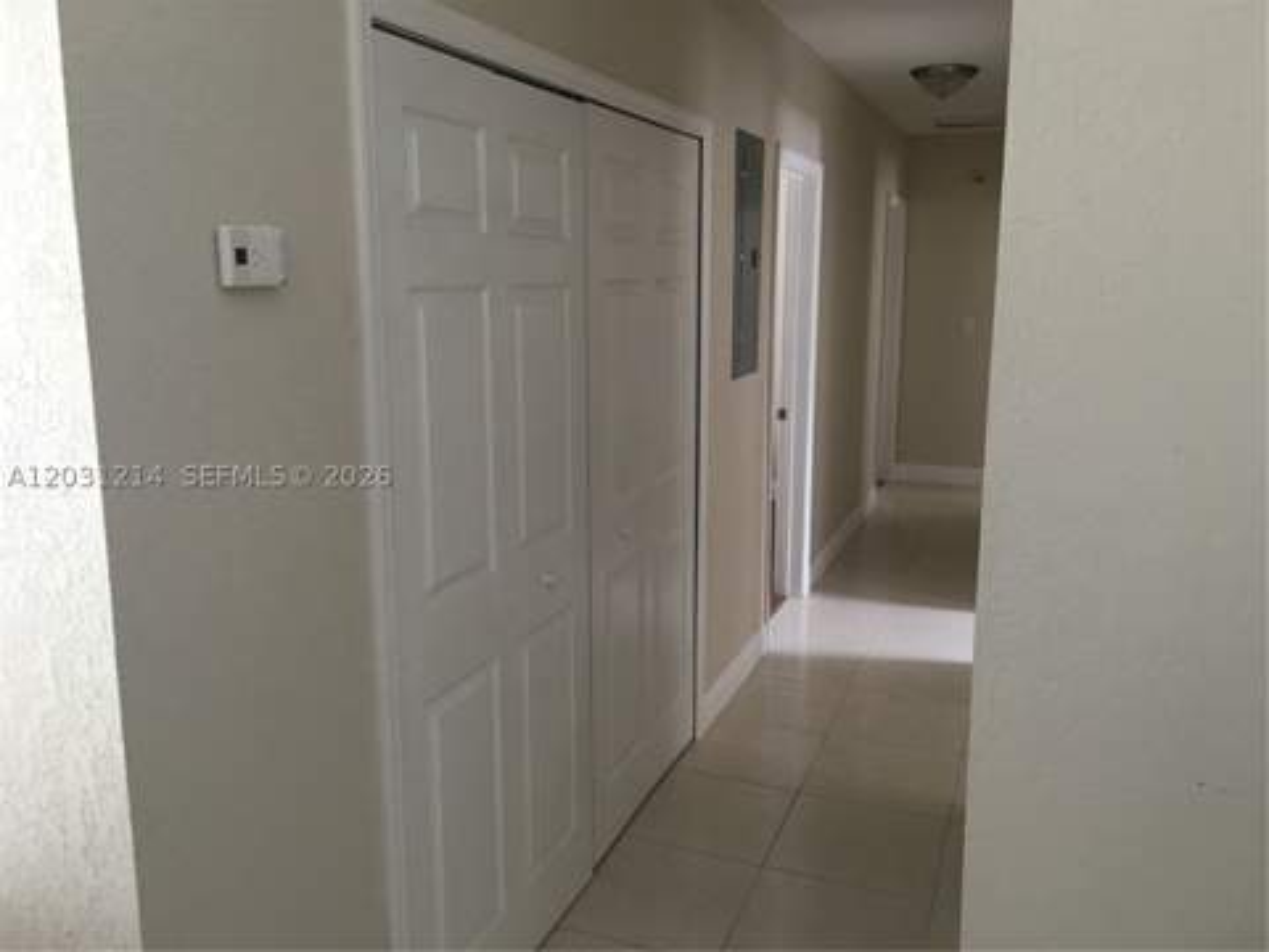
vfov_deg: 48.2
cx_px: 634
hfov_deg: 61.7
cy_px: 476
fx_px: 1063
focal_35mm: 29
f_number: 2.2
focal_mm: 4.15
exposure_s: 1/15
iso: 64
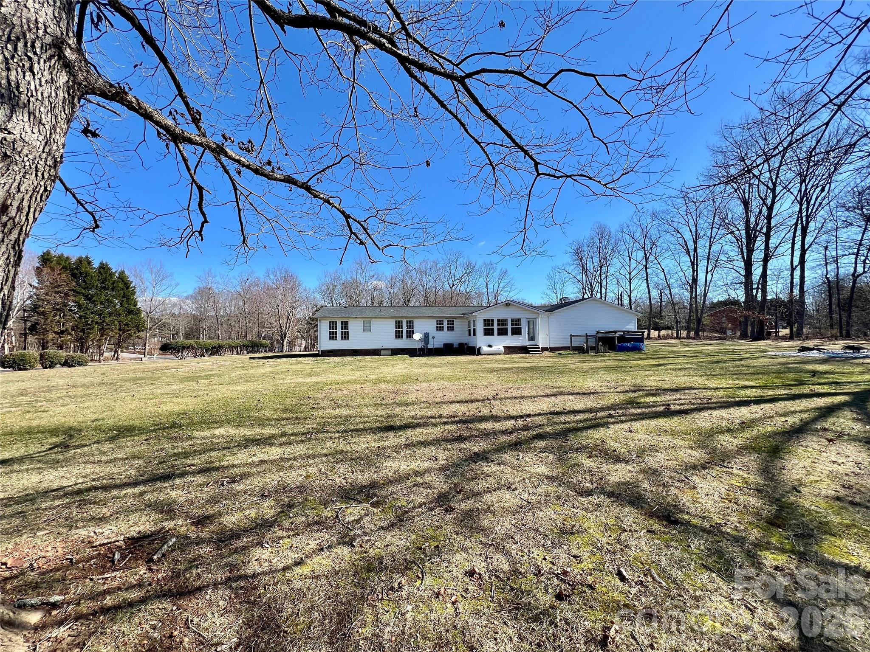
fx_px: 327
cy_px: 326
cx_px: 435
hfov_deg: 106.2
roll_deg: -0.7
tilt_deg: +3.8
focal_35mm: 13
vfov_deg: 89.9
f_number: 1.8
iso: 32
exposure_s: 1/1064
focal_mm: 1.57
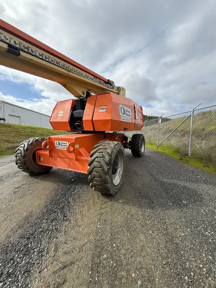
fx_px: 116
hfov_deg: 85.7
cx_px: 108
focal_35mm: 14
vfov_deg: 102.1
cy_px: 144
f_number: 2.2
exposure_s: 1/1125
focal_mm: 2.22
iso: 64
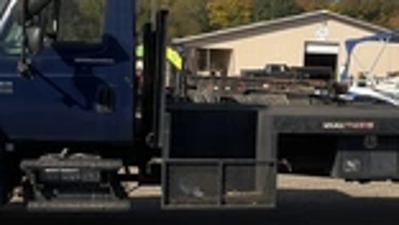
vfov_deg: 14.9
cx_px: 258
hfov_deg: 26.1
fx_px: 858
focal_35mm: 81
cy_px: 130
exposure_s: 1/1848
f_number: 1.8
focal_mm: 3
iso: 25
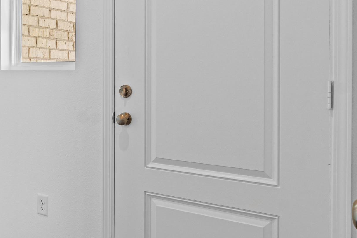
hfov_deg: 48.9
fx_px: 367
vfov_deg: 35.4
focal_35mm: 37
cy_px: 72
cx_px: 71
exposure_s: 1/8
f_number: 9
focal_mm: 12
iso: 250
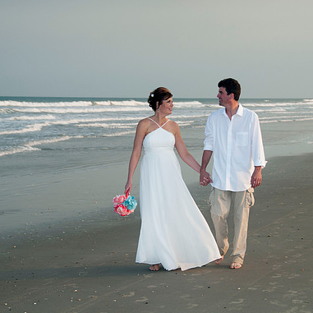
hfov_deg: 16.9
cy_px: 156
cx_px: 160
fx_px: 1054
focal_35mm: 103
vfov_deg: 16.9
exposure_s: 1/250
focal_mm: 52
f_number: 5.6
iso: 100
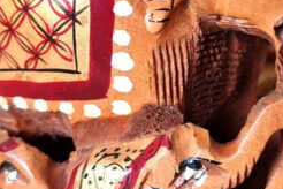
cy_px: 75
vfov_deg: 17.7
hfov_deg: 26.3
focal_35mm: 77
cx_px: 144
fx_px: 605
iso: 200
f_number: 1.8
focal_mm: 5.4
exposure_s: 1/40
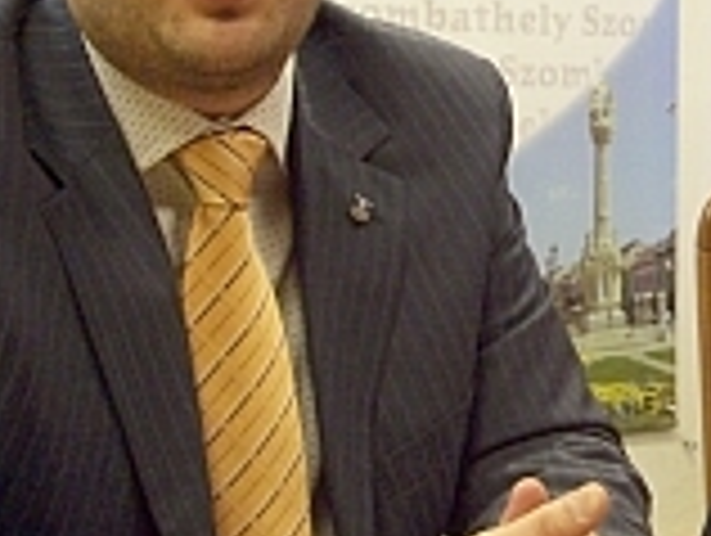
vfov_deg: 17.2
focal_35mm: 86
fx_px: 1769
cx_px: 752
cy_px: 216
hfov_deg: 21.7
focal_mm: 5.6
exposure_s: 1/20
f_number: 2.7
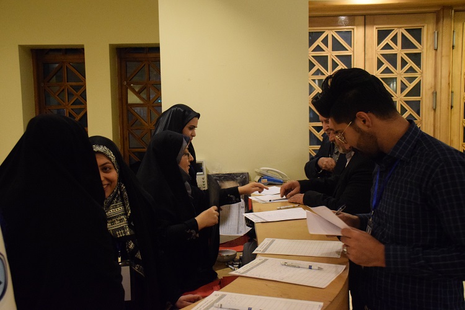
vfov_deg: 34.2
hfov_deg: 49.6
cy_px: 155
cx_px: 232
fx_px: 504
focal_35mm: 39
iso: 5000
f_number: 5.6
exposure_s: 1/60
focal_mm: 26
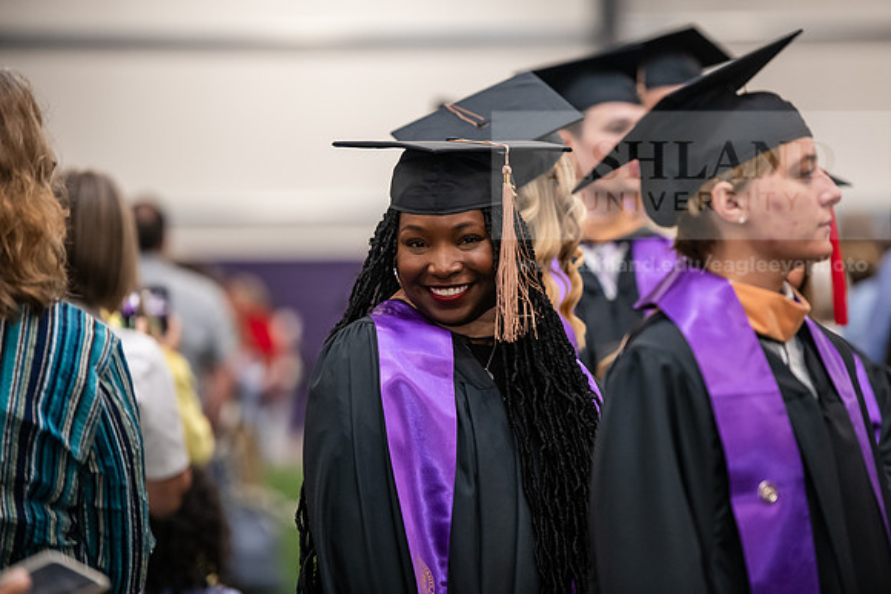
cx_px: 446
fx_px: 4332
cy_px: 297
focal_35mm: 175
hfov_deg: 11.7
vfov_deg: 7.9
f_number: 3.2
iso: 2500
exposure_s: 1/200
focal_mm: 175
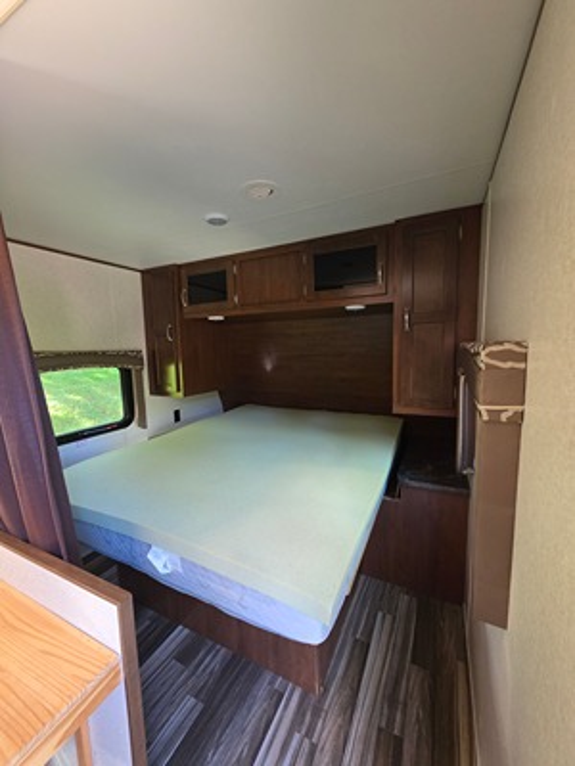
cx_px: 288
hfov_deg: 89.9
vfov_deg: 106.2
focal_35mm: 13
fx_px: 288
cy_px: 383
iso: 320
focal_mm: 2.2
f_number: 1.9
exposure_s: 1/60
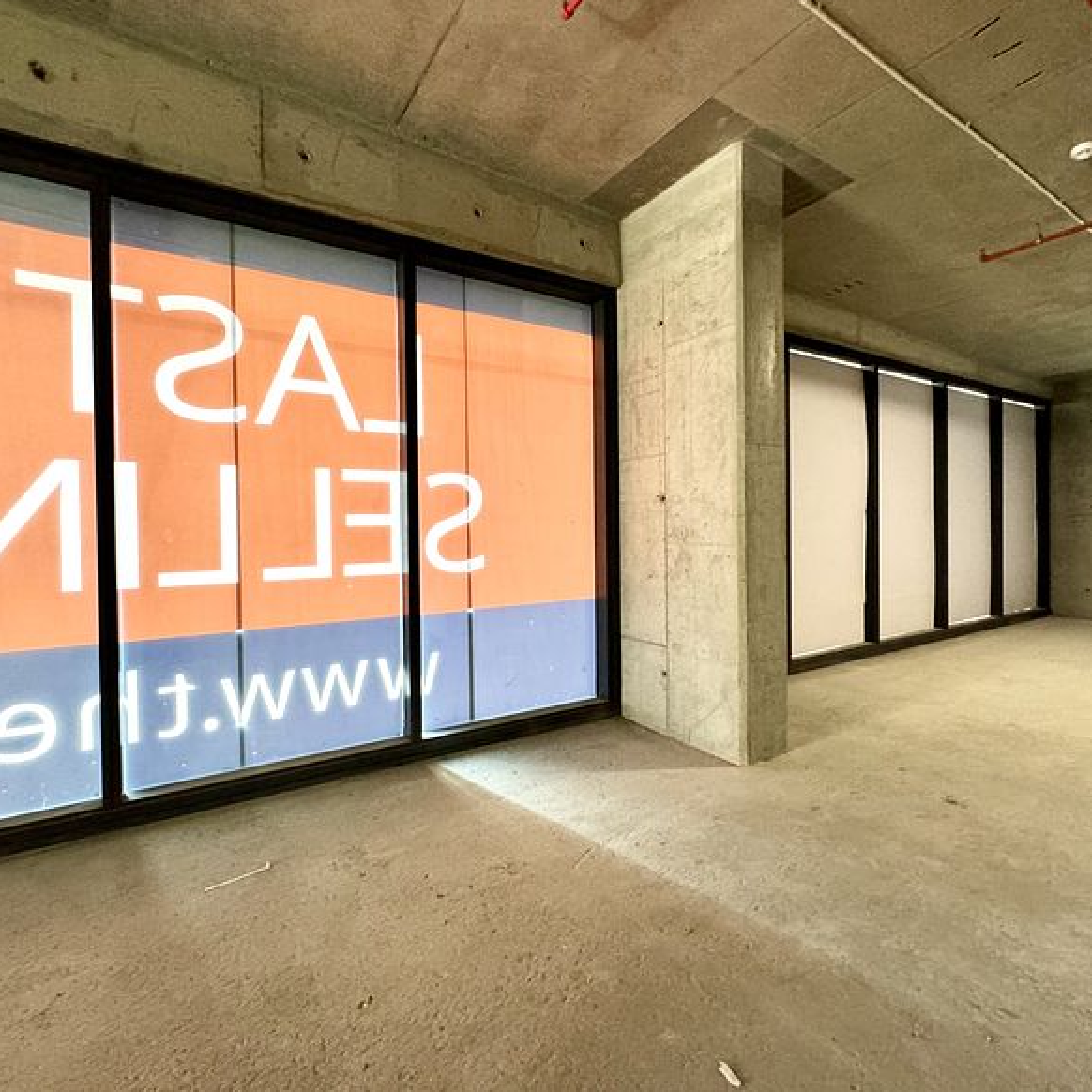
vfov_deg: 84.0
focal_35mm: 17
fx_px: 607
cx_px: 565
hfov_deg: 83.9
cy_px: 533
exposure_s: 1/50
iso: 500
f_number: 2.2
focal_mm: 2.22
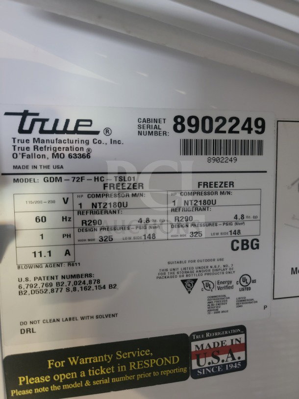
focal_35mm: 24
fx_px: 276
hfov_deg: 56.8
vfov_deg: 71.6
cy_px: 200
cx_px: 150
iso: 640
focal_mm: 6.7
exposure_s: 1/24
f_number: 1.8
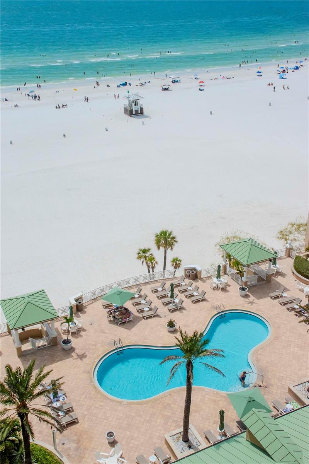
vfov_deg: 49.6
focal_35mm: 39
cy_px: 232
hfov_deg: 34.2
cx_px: 154
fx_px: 502
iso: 800
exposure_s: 1/4000
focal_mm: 26
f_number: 11
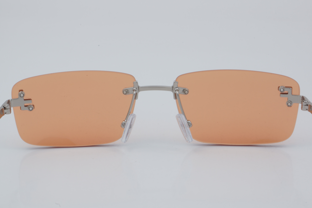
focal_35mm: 82
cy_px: 104
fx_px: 715
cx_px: 156
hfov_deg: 24.6
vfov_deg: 16.6
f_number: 32
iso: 100
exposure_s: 1/4
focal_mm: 55
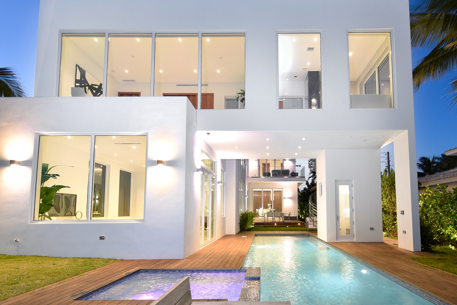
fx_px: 267
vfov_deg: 58.8
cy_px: 190
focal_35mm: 21
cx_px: 264
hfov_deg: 80.6
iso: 125
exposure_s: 1/6
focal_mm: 14
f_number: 3.5
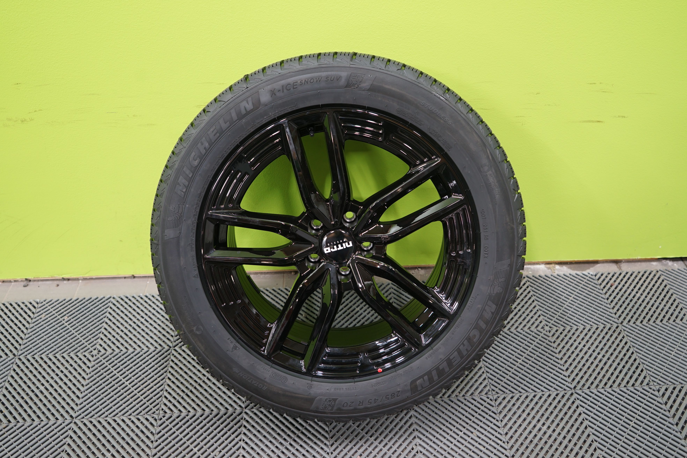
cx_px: 344
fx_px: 592
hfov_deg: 60.3
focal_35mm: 31
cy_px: 229
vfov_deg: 42.3
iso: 400
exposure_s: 1/20
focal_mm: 31
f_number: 4.5
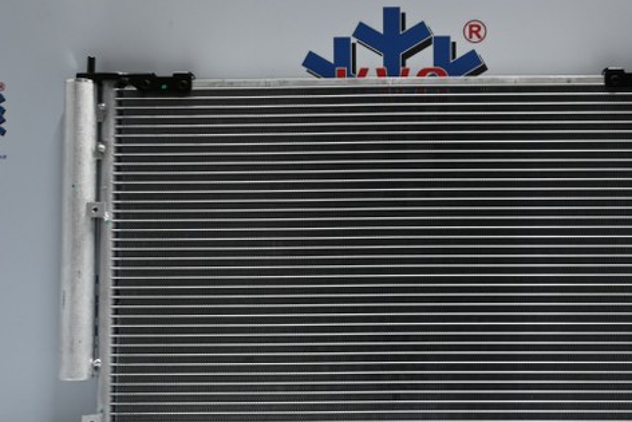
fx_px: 836
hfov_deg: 41.1
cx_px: 388
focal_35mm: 48
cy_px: 230
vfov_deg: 28.3
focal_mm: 25
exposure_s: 1/40
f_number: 4.2
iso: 400
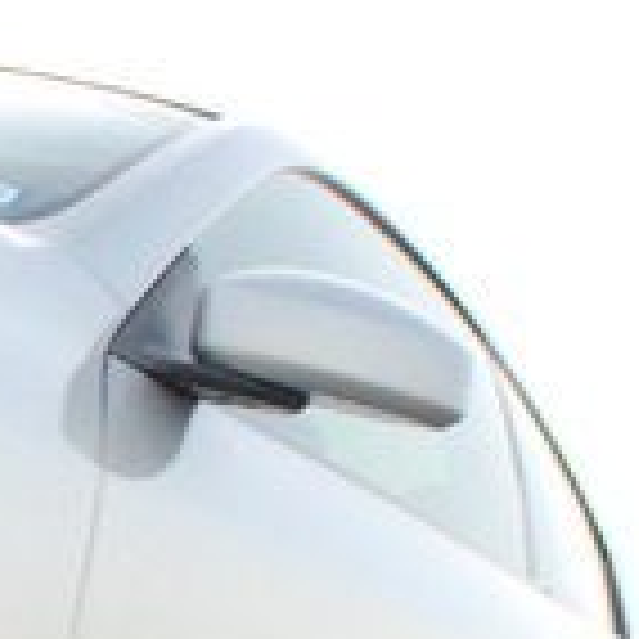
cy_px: 644
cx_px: -842
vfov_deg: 11.0
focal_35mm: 158
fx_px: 3300
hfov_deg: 9.9
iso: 1600
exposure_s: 1/160
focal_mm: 22
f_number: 5.6
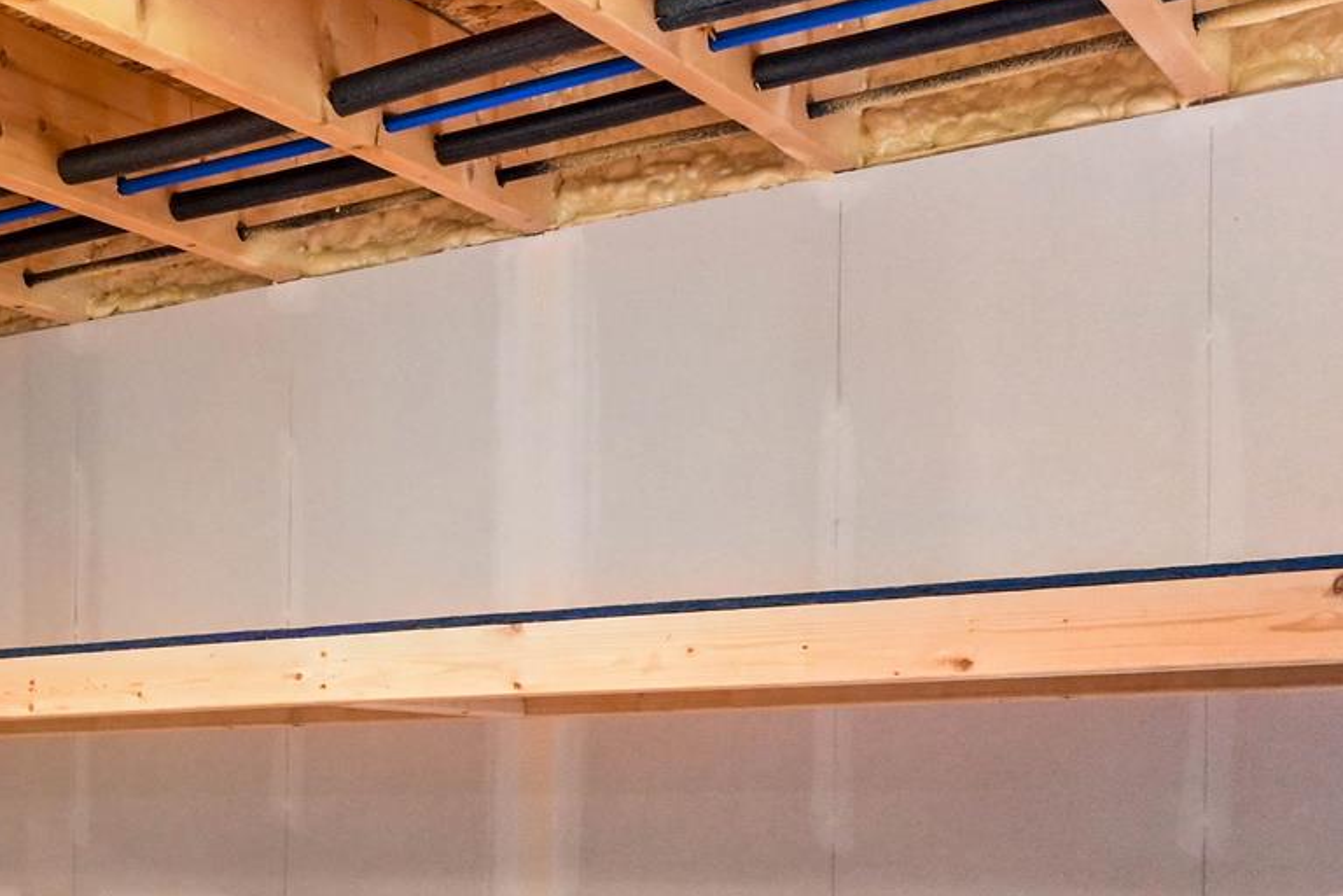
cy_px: 844
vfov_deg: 23.4
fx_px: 2089
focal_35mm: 56
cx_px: -546
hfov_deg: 27.5
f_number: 14
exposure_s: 1/3
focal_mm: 14
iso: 1000
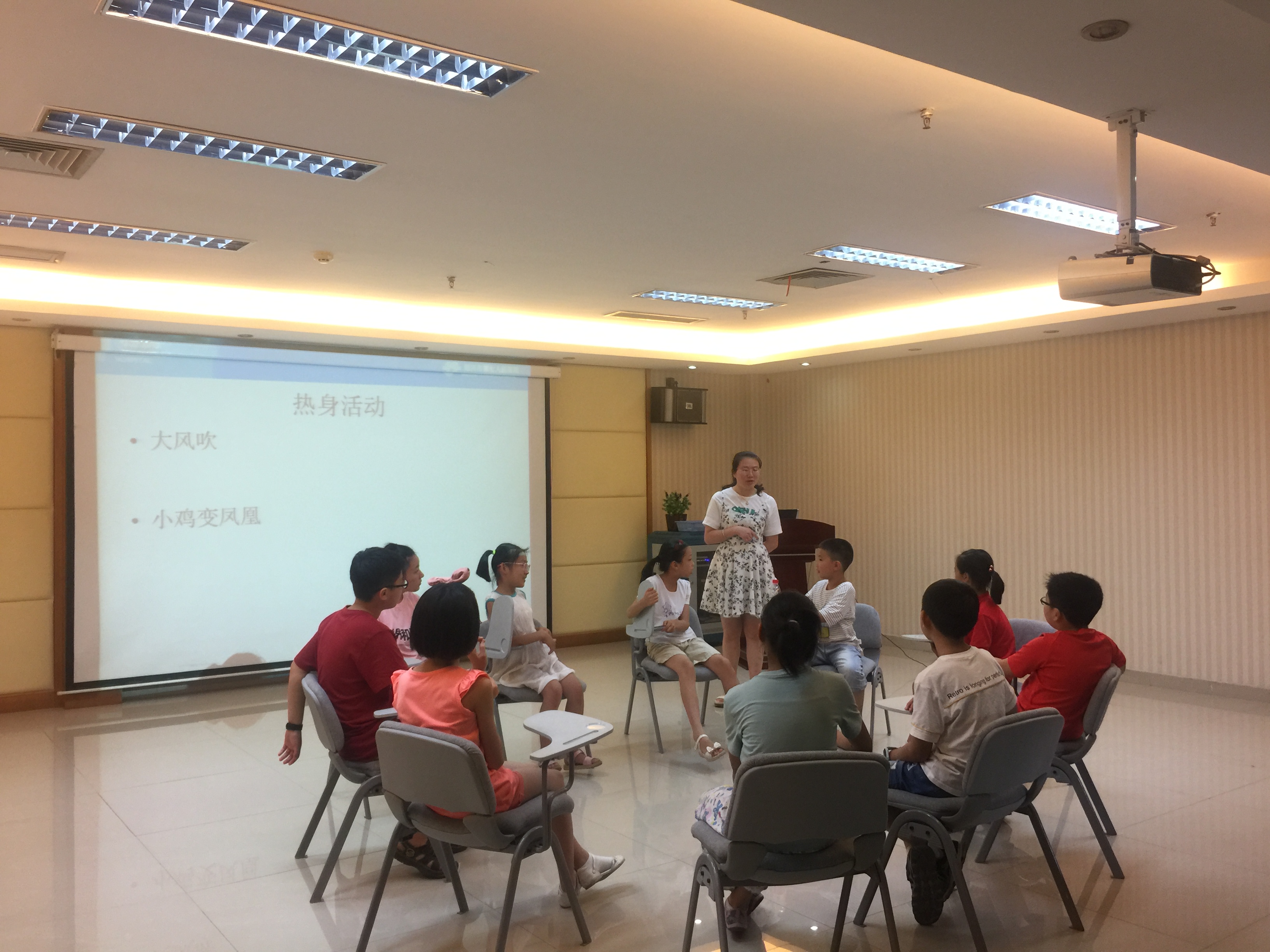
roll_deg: -0.2
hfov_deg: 61.7
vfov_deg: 48.2
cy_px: 476
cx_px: 635
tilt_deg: +1.3
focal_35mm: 29
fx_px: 1064
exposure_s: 1/33
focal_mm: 4.15
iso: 64
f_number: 2.2
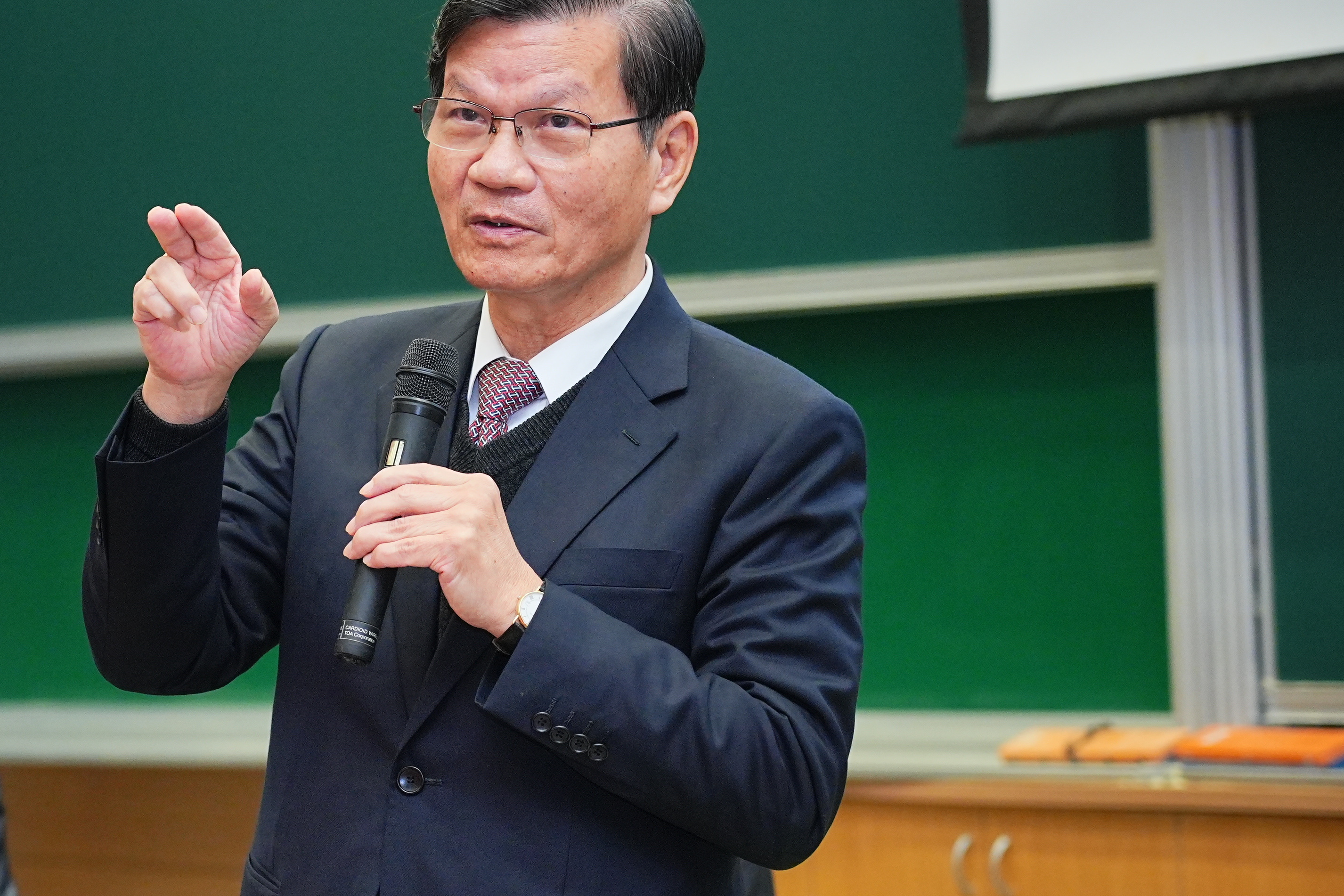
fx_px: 6272
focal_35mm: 168
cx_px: 388
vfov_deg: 8.2
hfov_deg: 12.2
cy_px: 465
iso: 1600
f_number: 4
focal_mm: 104
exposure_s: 1/160
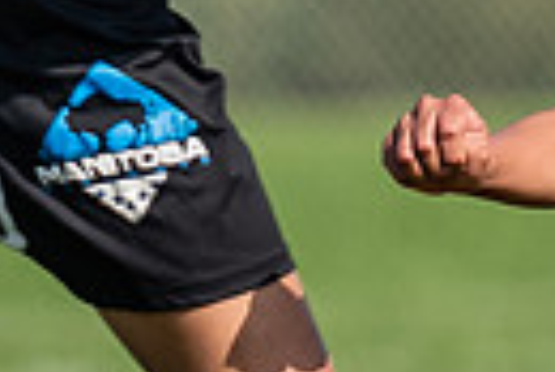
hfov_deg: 0.8
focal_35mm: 2740
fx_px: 42288
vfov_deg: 0.5
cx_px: 934
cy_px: -85
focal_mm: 200
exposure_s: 1/1250
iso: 100
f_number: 2.8
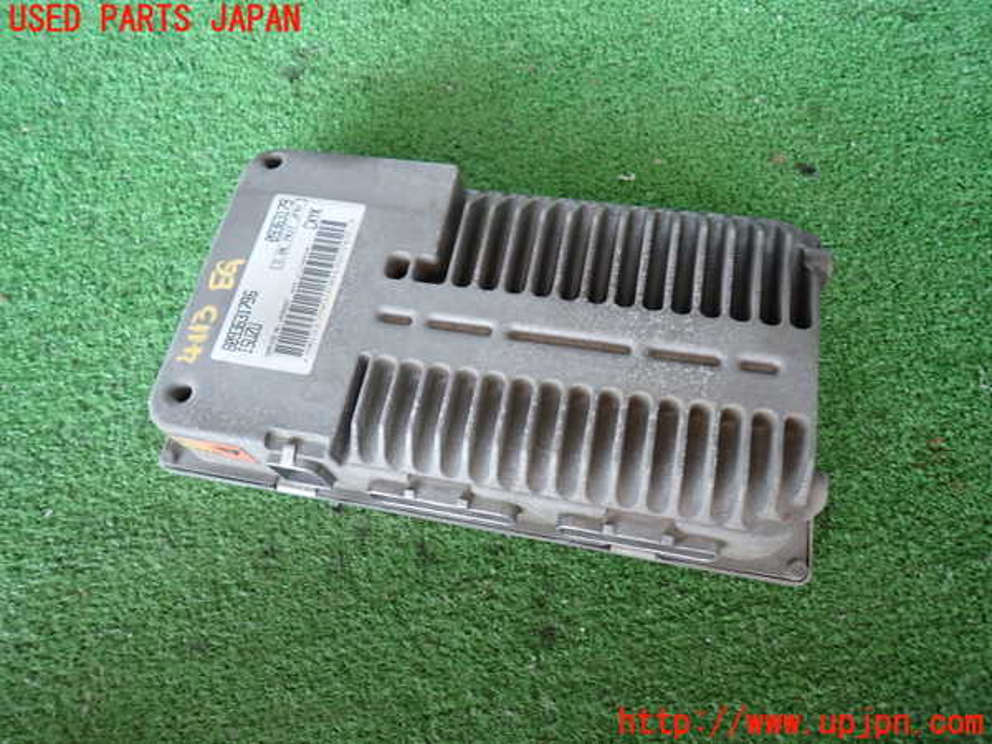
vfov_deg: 54.9
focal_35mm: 25
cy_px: 372
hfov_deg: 69.4
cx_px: 496
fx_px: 716
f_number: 2
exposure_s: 1/60
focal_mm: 4.5
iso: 200
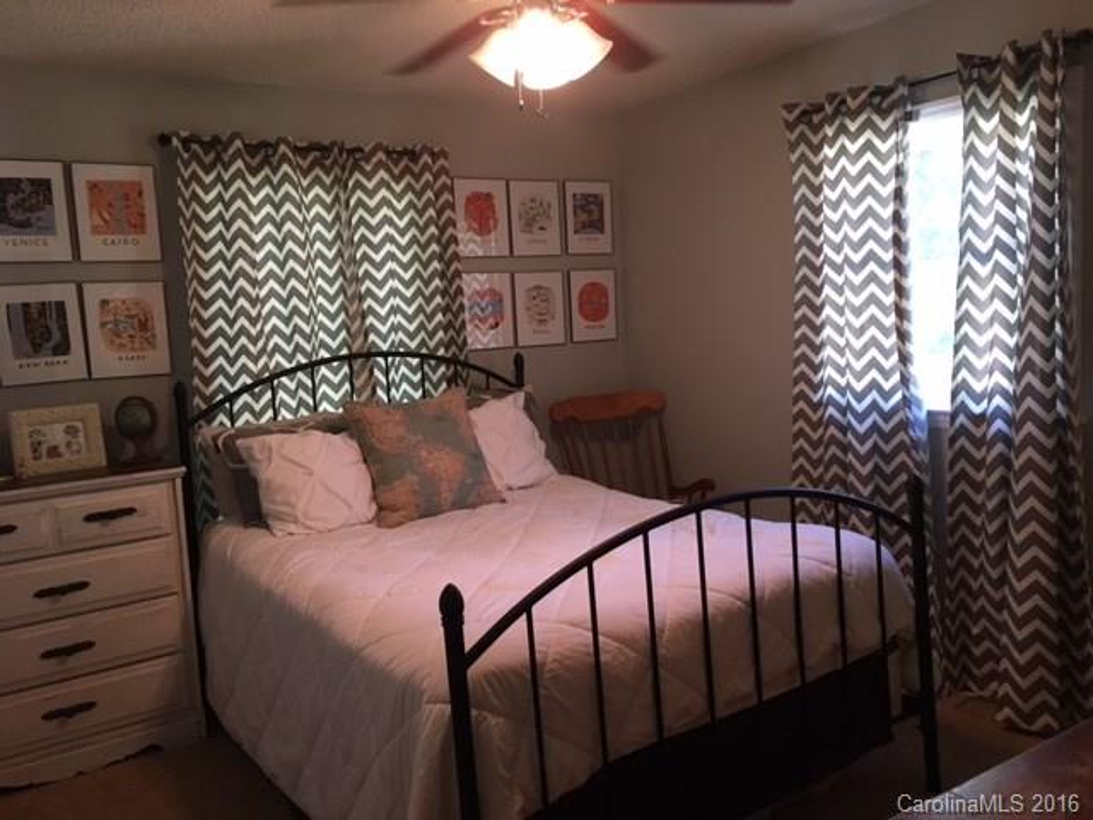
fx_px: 916
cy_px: 410
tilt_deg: -6.0
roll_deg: +3.8
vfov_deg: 48.2
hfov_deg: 61.7
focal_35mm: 29
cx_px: 546
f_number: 2.2
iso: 100
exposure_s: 1/30
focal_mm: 4.15
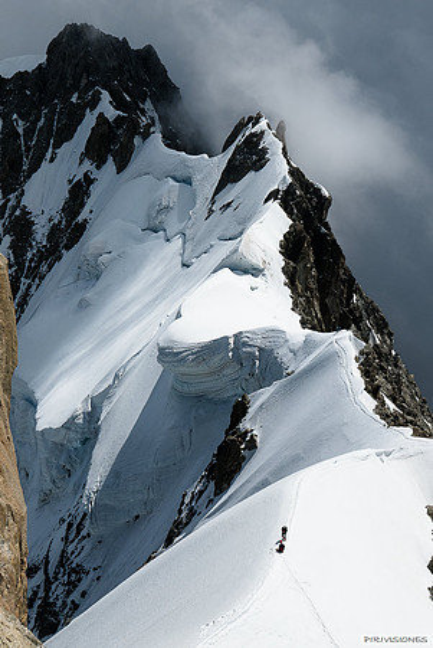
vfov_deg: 47.4
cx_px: 216
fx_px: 738
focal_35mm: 41
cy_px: 324
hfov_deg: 32.7
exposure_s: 1/1600
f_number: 8
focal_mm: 18.6
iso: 200
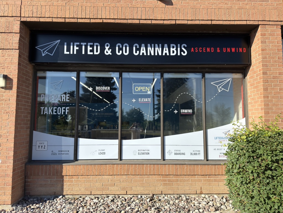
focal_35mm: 24
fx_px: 196
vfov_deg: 56.8
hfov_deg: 71.6
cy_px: 106
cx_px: 142
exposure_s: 1/3497
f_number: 1.78
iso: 80
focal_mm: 6.76
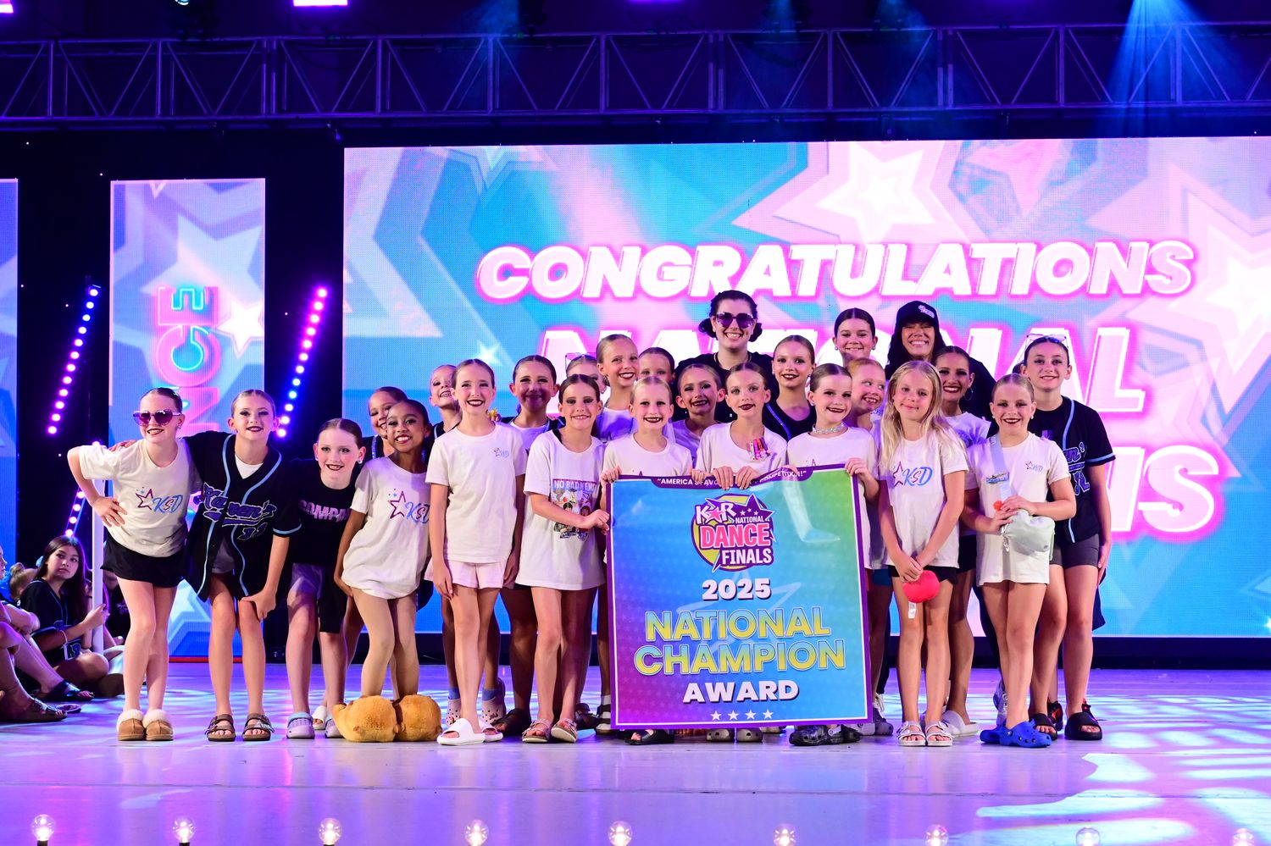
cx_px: 636
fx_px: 2365
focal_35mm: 67
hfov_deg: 30.1
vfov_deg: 20.3
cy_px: 423
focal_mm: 45
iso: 4000
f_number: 5
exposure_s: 1/400
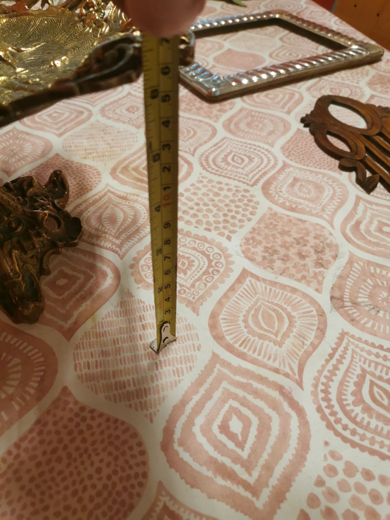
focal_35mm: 27
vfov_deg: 65.3
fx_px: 406
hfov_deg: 51.4
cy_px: 260
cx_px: 195
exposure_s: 1/50
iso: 320
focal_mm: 5.58
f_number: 1.8
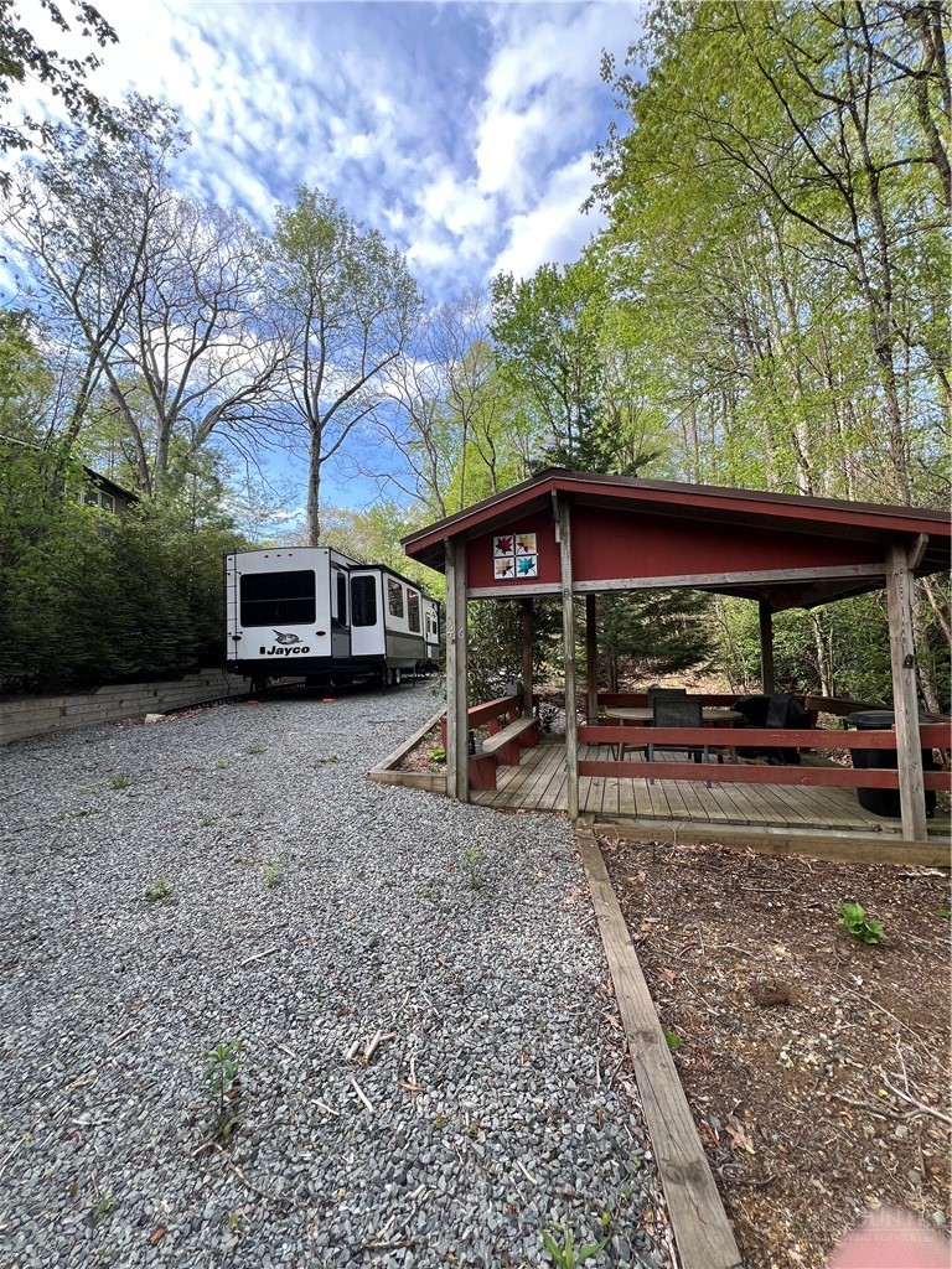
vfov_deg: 106.2
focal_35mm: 13
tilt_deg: +3.4
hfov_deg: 89.9
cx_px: 476
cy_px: 634
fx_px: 477
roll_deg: +1.8
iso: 32
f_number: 1.8
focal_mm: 1.57
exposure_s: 1/152
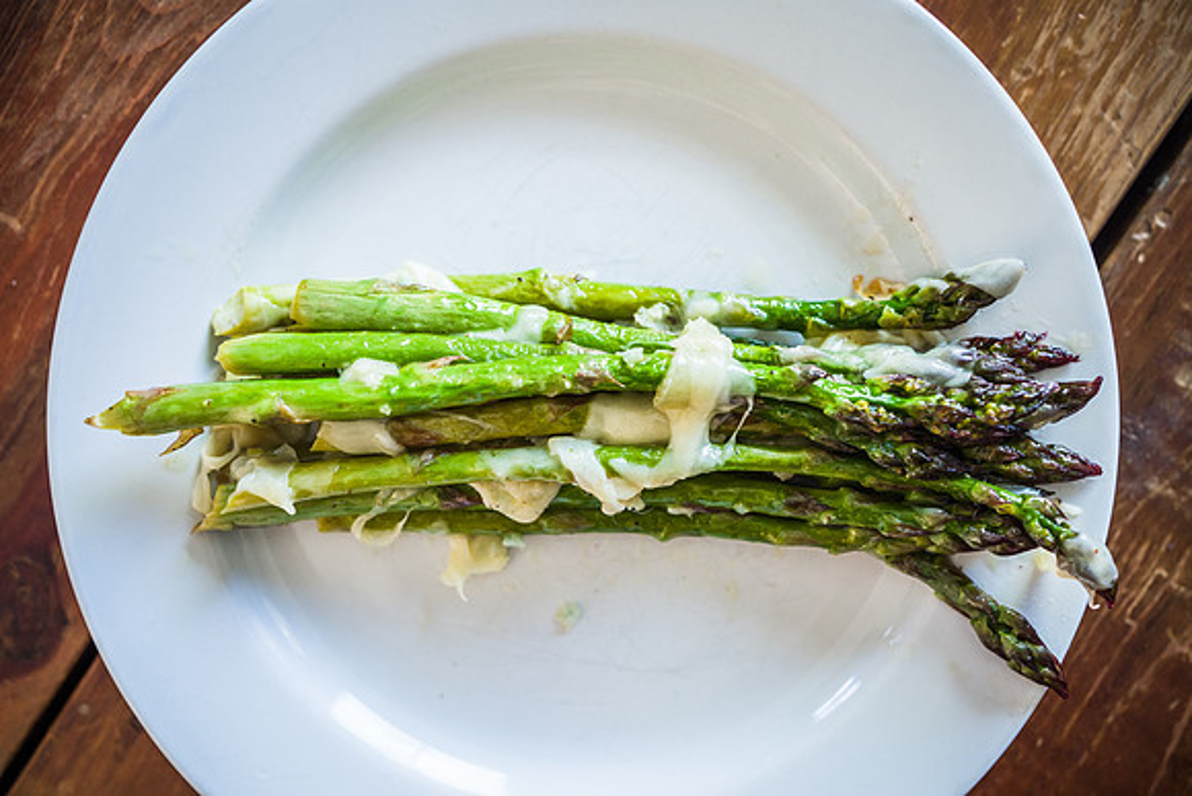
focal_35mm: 35
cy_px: 398
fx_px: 1159
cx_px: 596
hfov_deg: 54.4
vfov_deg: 37.9
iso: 1600
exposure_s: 1/50
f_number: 4
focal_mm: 35
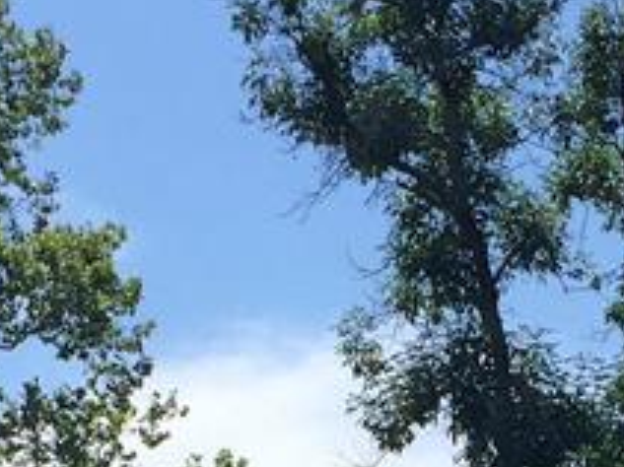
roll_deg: +0.6
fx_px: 2540
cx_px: 334
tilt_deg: +5.5
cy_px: 919
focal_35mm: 141
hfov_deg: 14.0
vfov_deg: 9.8
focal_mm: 4.15
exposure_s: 1/2198
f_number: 2.2
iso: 32
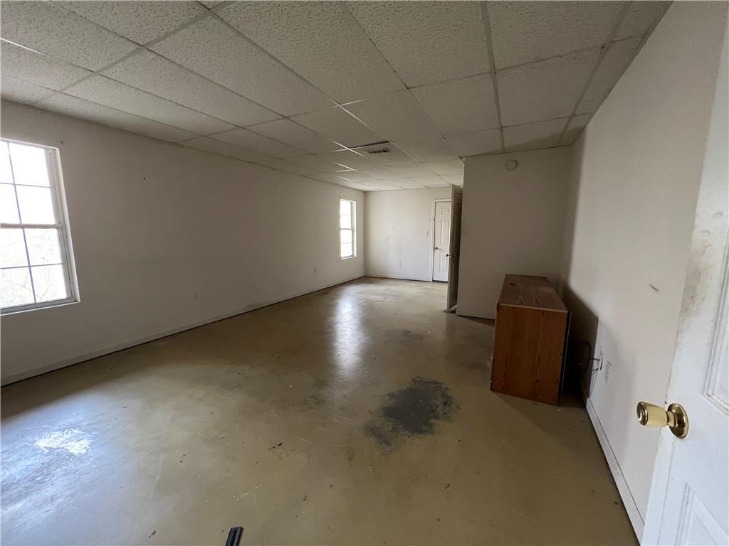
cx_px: 364
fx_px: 274
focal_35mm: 13
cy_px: 273
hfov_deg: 106.2
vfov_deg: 89.9
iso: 400
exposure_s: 1/60
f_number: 1.8
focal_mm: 1.57
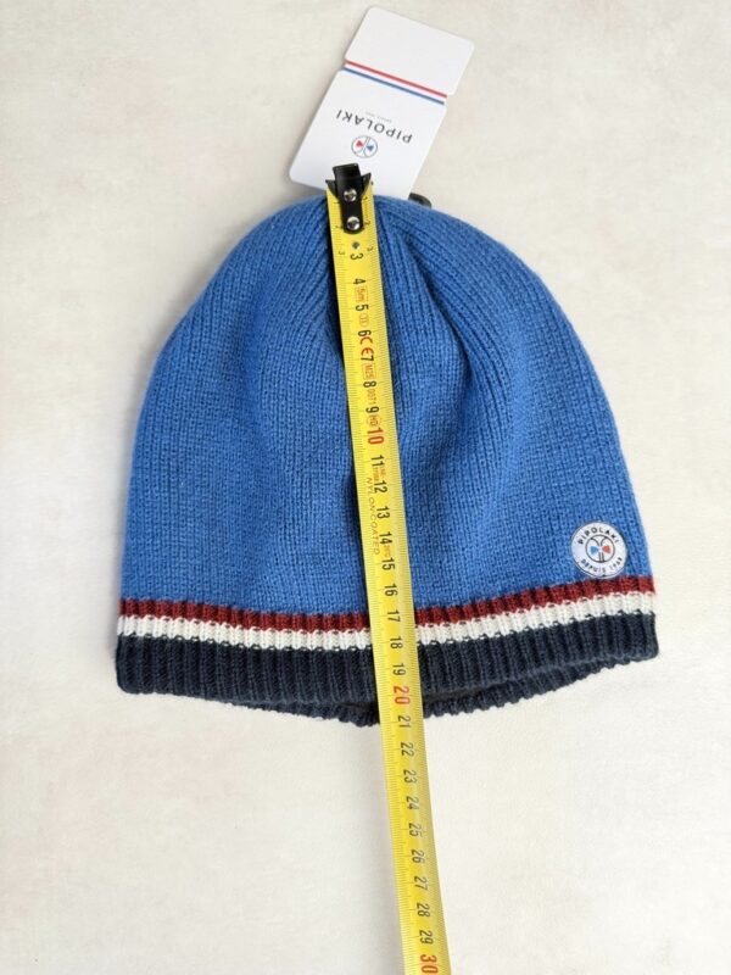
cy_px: 488
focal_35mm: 24
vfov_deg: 71.6
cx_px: 366
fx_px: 676
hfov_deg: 56.8
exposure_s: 1/100
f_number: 1.78
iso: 250
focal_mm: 6.76
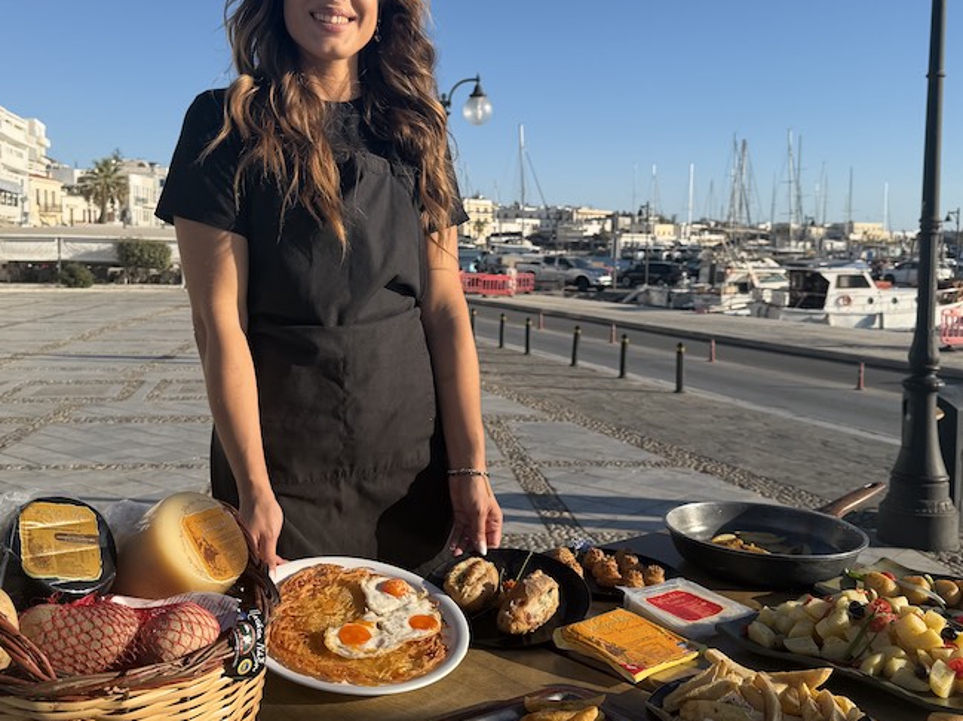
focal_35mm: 37
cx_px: 433
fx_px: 1029
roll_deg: -1.4
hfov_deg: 50.1
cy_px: 303
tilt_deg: -4.4
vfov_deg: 38.5
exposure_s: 1/3759
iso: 80
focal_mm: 6.76
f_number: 1.78
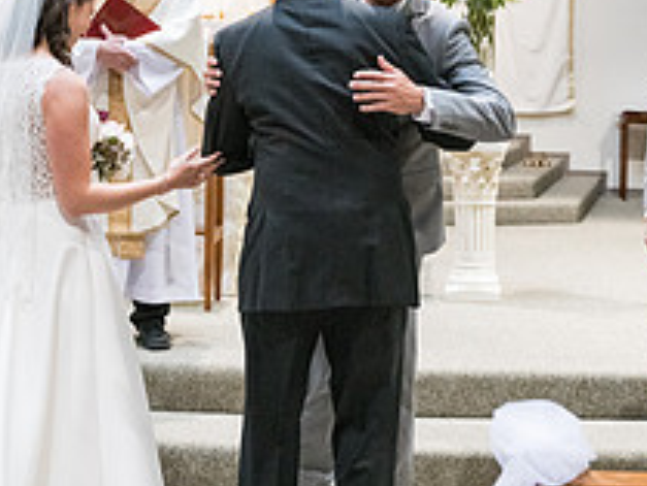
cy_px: 80
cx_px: 263
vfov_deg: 16.1
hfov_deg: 21.5
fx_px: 1702
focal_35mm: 91
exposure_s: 1/320
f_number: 4
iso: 2500
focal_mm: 44
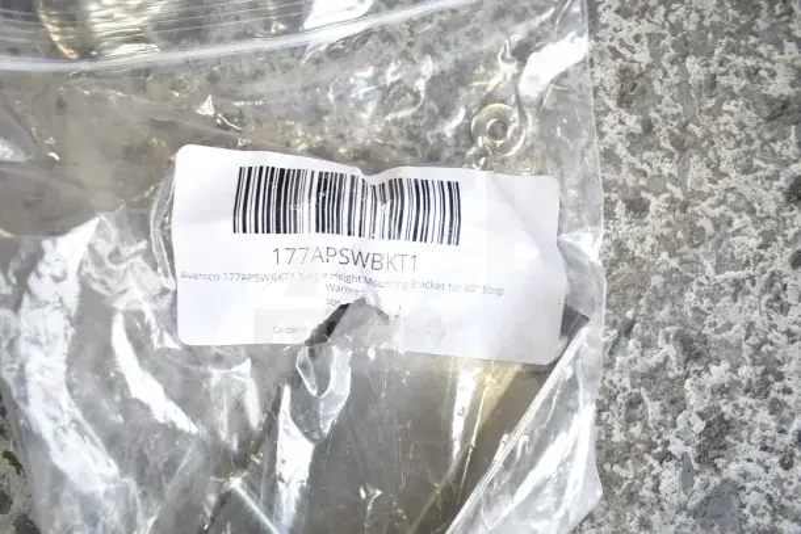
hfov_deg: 67.4
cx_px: 400
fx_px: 601
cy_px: 267
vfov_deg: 48.0
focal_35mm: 27
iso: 200
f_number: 4.5
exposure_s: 1/80
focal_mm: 18
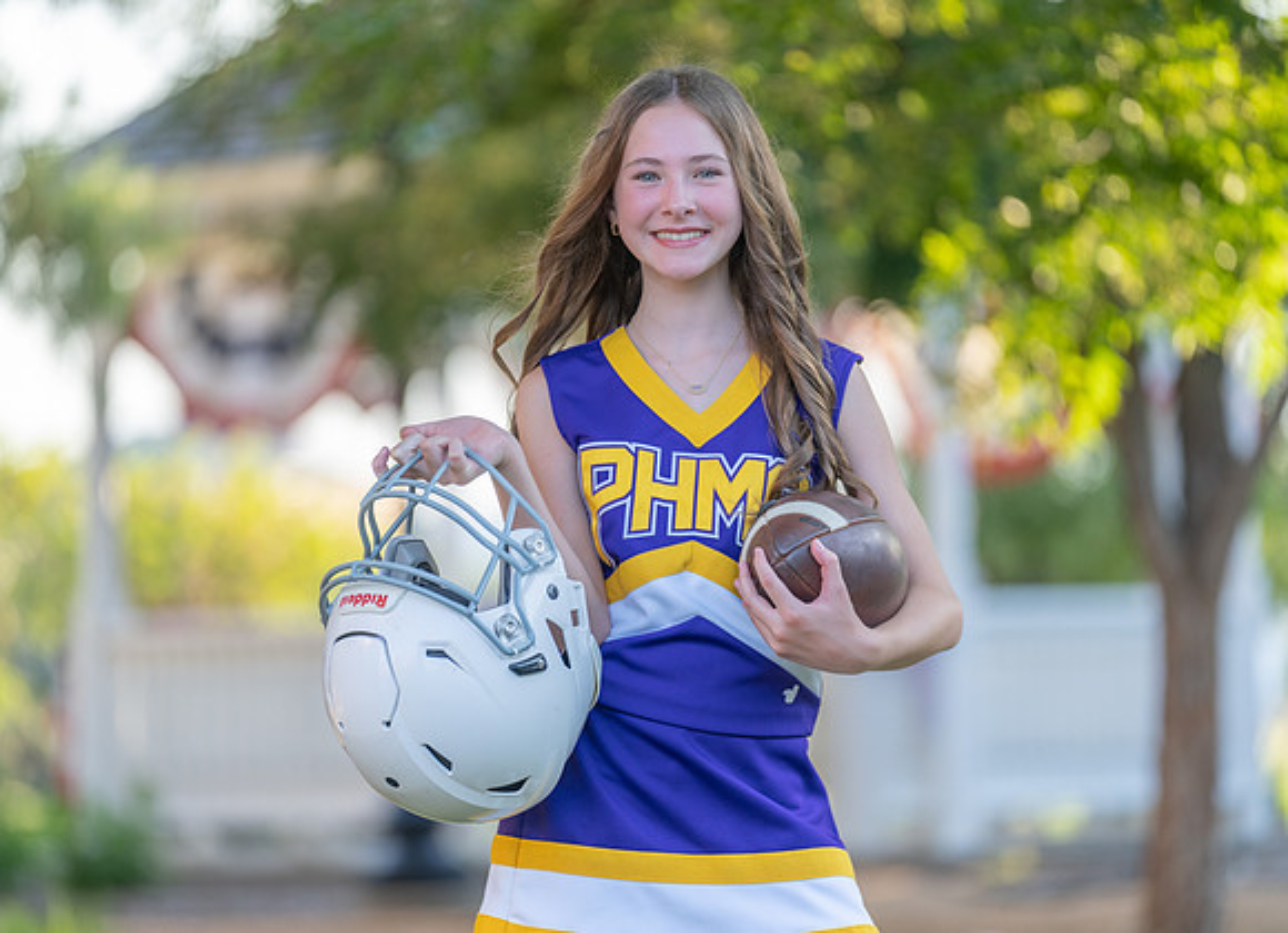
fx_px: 6999
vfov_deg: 7.6
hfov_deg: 10.5
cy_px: 469
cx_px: 592
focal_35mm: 190
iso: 200
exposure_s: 1/320
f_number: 2.8
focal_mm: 170
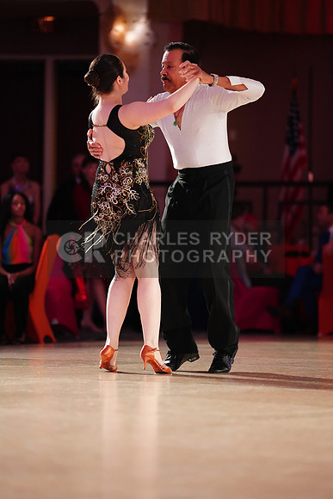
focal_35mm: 188
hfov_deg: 7.3
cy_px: 250
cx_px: 166
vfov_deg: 10.9
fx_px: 2607
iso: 4000
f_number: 2.8
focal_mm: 188
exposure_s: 1/500
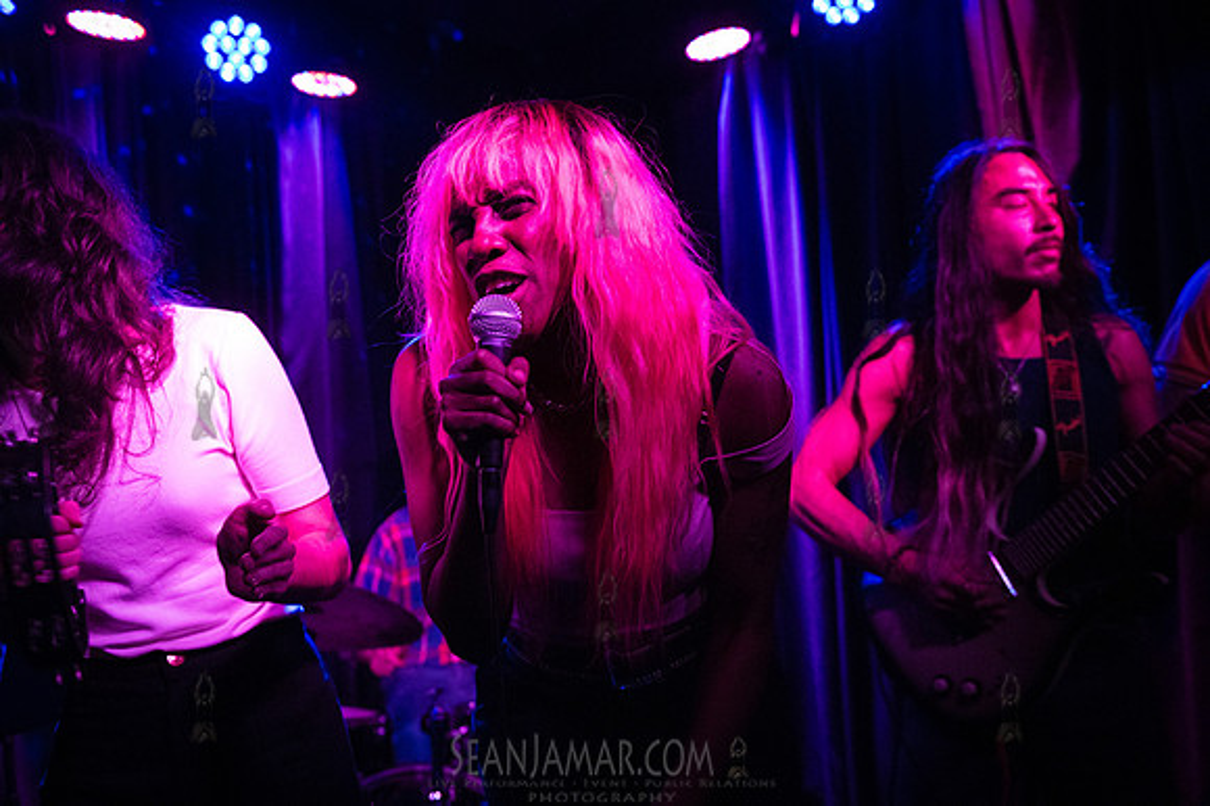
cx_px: 605
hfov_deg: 58.7
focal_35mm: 32
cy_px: 403
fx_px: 1075
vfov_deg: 41.1
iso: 12800
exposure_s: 1/320
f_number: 3.5
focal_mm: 32
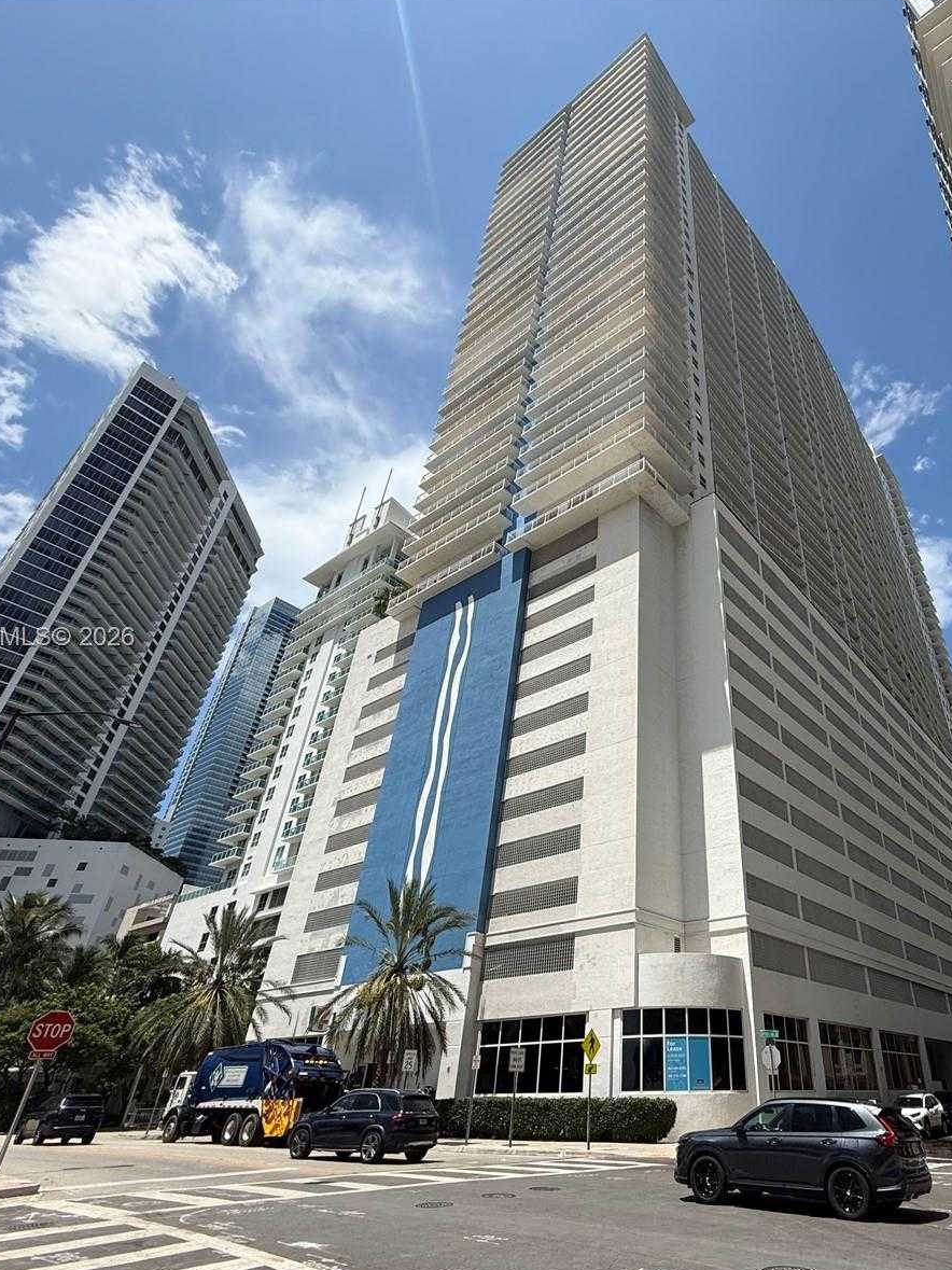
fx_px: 697
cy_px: 639
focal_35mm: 19
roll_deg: +0.7
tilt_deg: +33.8
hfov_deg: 66.1
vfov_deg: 84.7
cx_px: 661
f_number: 2.2
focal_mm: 2.22
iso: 50
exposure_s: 1/2717
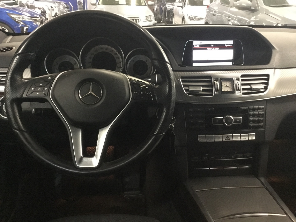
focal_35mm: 31
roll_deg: +0.9
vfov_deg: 45.4
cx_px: 148
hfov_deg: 58.4
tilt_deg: -22.4
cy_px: 111
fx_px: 265
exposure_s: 1/17
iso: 400
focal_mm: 3.3
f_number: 2.4
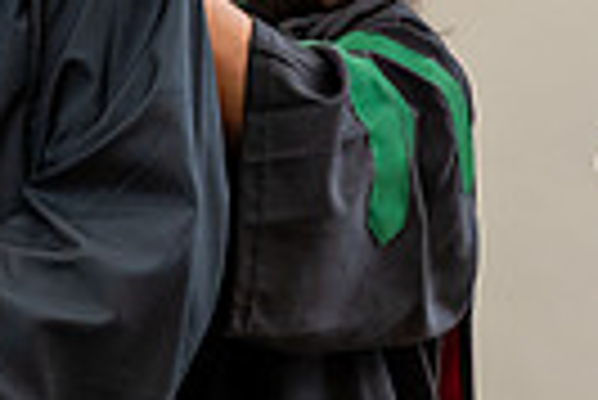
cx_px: -85
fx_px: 5937
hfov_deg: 5.7
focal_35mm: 357
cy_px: -88
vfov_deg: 3.9
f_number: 3.5
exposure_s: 1/200
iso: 1600
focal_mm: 82
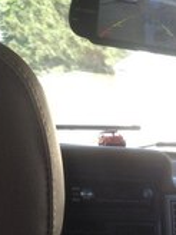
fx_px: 719
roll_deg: -3.3
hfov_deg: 13.3
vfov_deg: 17.6
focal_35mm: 106
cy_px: 284
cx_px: 245
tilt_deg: -17.5
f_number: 2.4
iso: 50
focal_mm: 4.28
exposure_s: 1/120
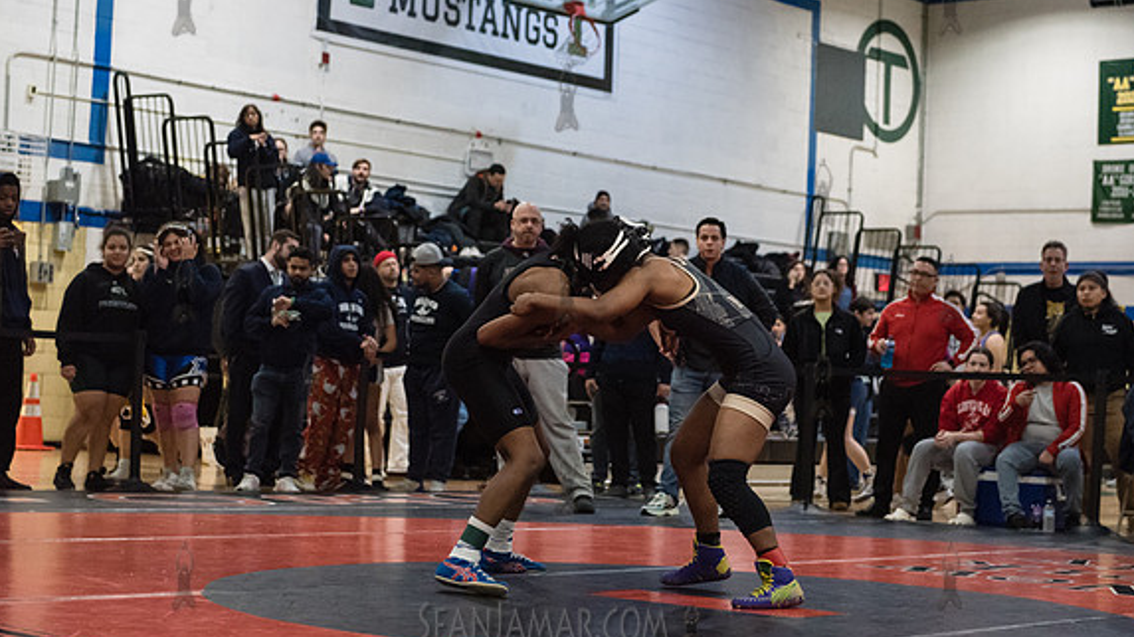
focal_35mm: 70
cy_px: 288
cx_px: 566
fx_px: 2104
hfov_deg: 30.2
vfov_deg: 17.2
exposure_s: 1/500
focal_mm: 66
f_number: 3.2
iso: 8000
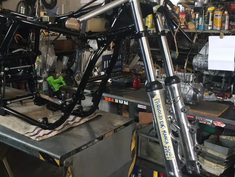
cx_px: 81
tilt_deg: -9.9
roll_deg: -2.7
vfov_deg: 33.5
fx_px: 292
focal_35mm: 43
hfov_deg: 43.3
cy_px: 71
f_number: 2.2
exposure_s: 1/33
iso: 125
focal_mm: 4.15
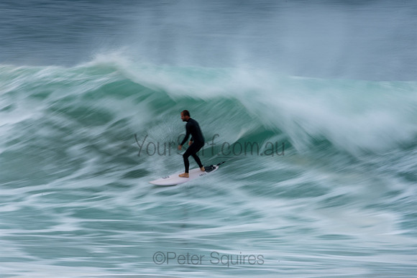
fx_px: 8689
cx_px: 208
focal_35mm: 750
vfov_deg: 1.8
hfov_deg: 2.7
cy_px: 139
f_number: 29
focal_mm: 500
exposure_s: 1/20
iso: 100
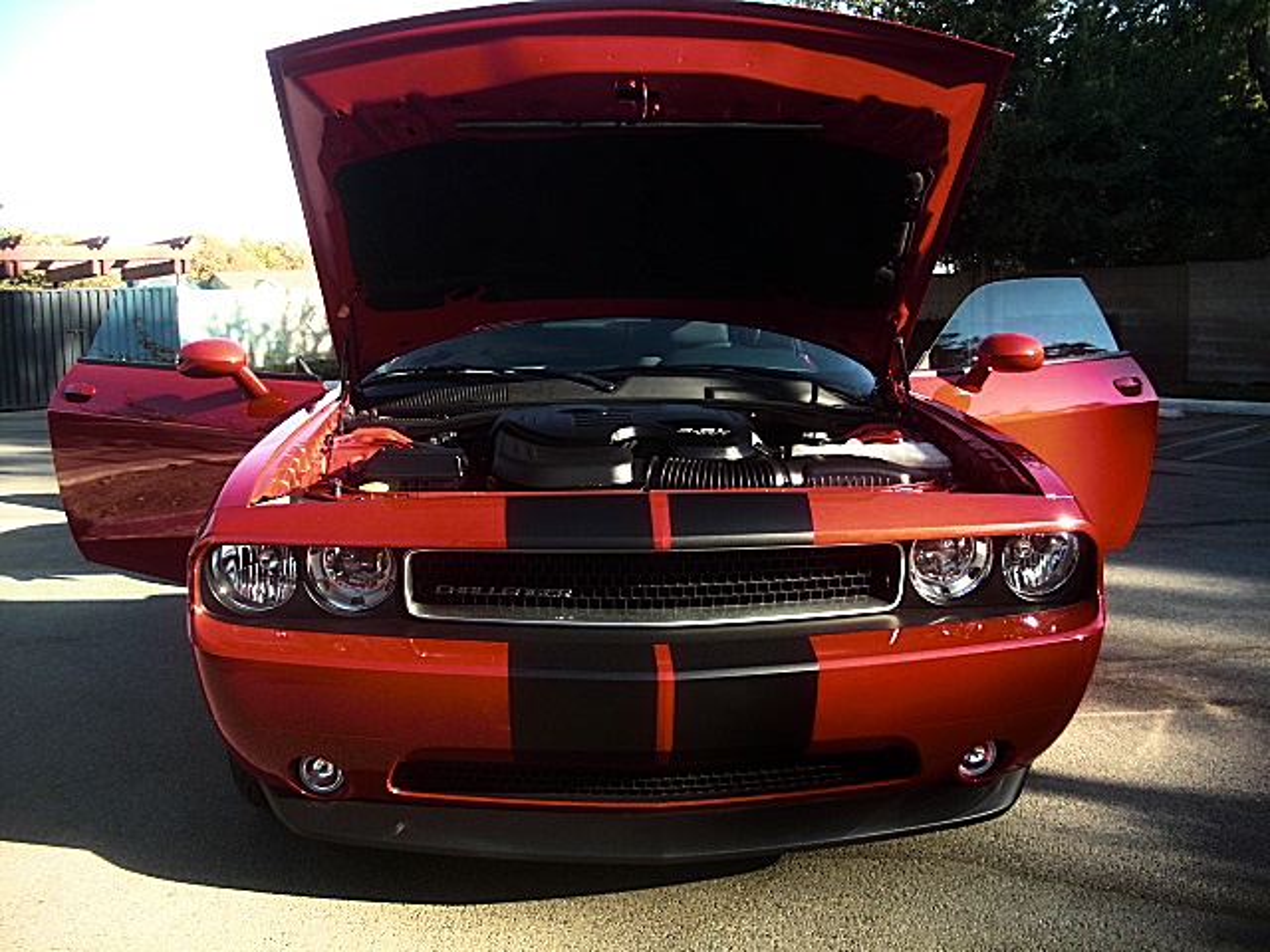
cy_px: 476
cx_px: 635
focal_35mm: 36
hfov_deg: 51.4
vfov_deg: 39.7
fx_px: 1321
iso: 50
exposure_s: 1/125
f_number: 2.8
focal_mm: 6.3
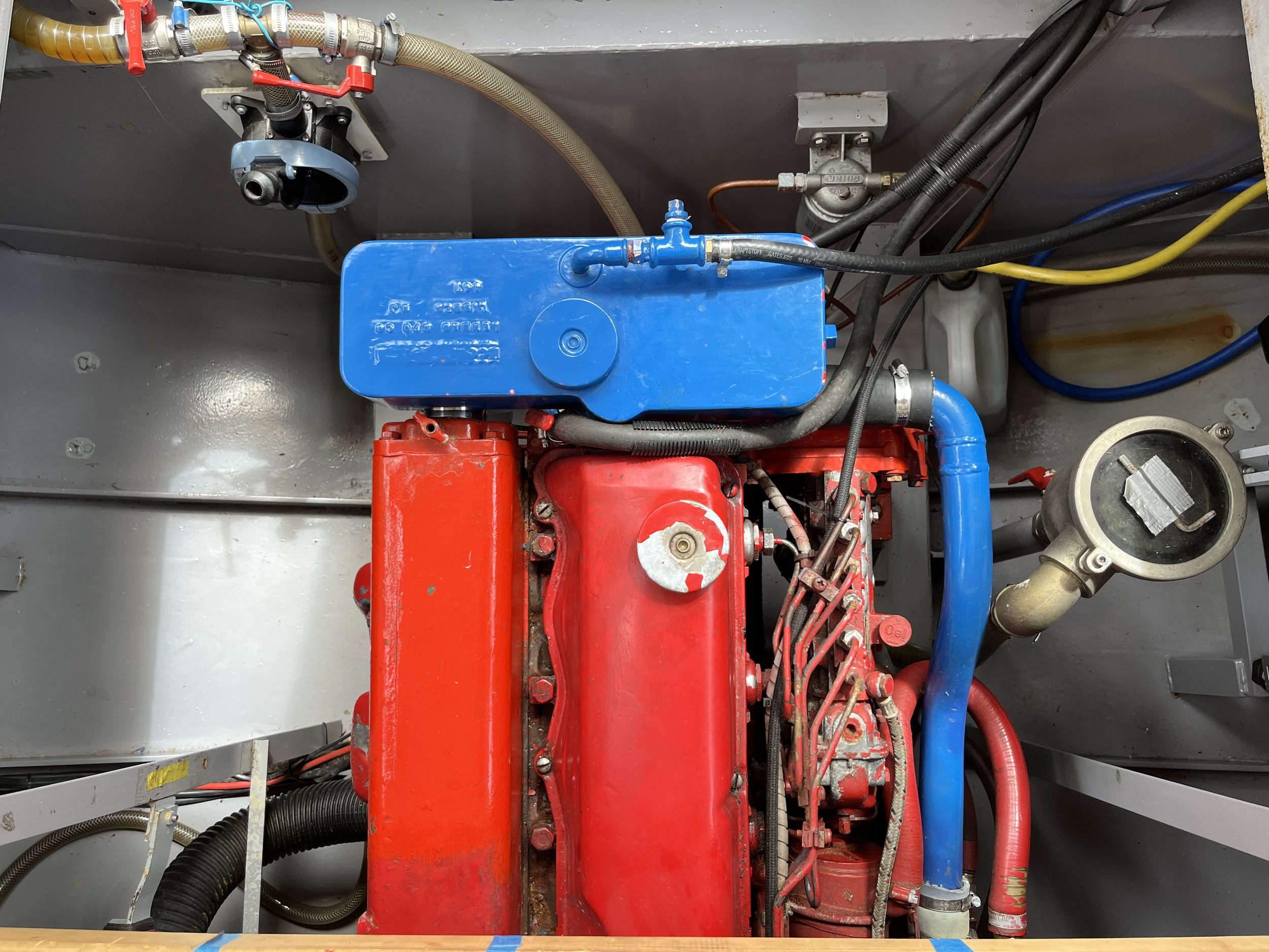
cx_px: 634
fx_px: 953
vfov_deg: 53.1
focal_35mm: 26
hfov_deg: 67.3
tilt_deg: -80.4
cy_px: 476
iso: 64
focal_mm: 5.1
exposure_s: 1/121
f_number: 1.6
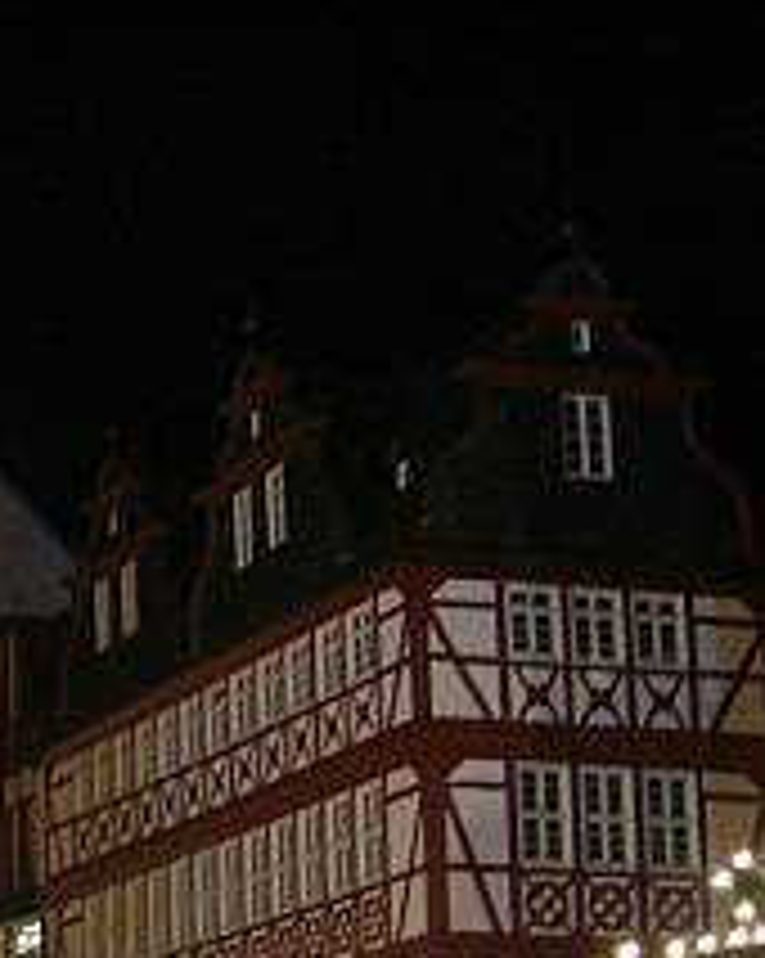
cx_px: -504
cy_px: 877
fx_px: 2778
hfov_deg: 14.3
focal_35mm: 98
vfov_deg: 19.2
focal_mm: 5.8
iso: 200
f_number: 2.8
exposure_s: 1/8
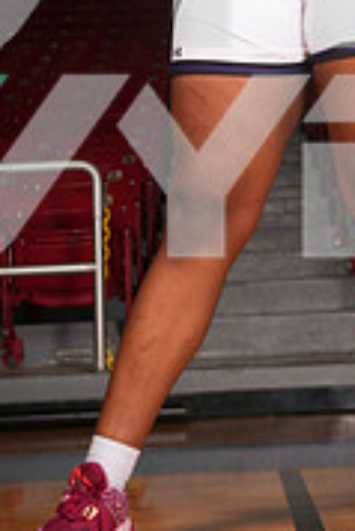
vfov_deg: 17.8
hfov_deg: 12.3
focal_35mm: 111
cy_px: -42
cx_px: 274
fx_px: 1639
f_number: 6.3
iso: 250
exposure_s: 1/200
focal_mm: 44
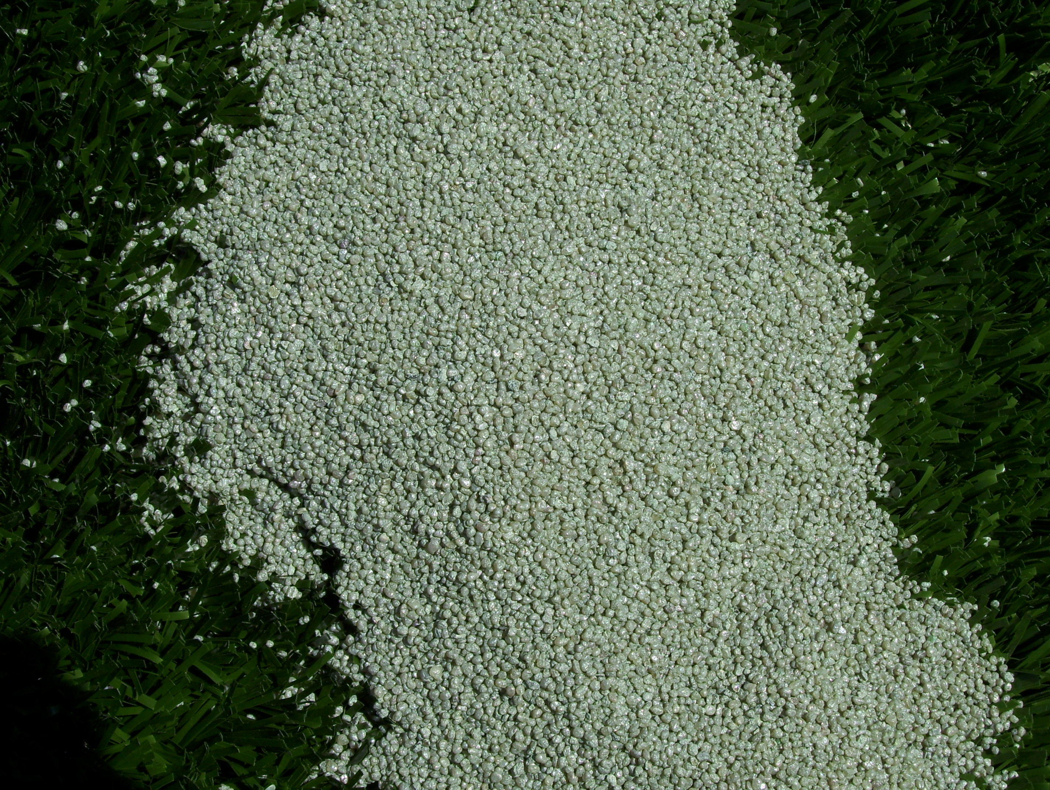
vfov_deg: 21.1
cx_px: 525
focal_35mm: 70
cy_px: 395
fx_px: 2126
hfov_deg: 27.7
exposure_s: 1/500
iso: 80
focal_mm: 11.6
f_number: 6.7
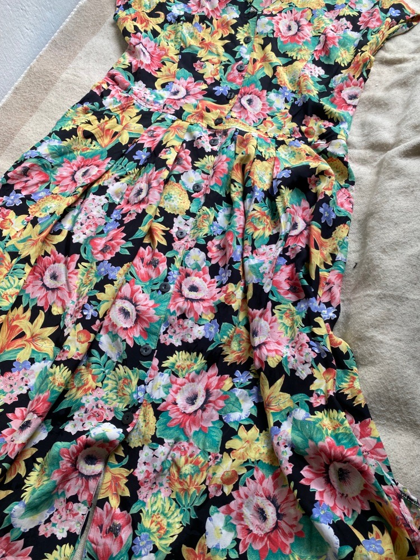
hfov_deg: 53.1
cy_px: 280
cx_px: 210
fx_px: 421
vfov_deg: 67.3
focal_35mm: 26
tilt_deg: -63.7
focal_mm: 4.25
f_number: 1.8
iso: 40
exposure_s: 1/122
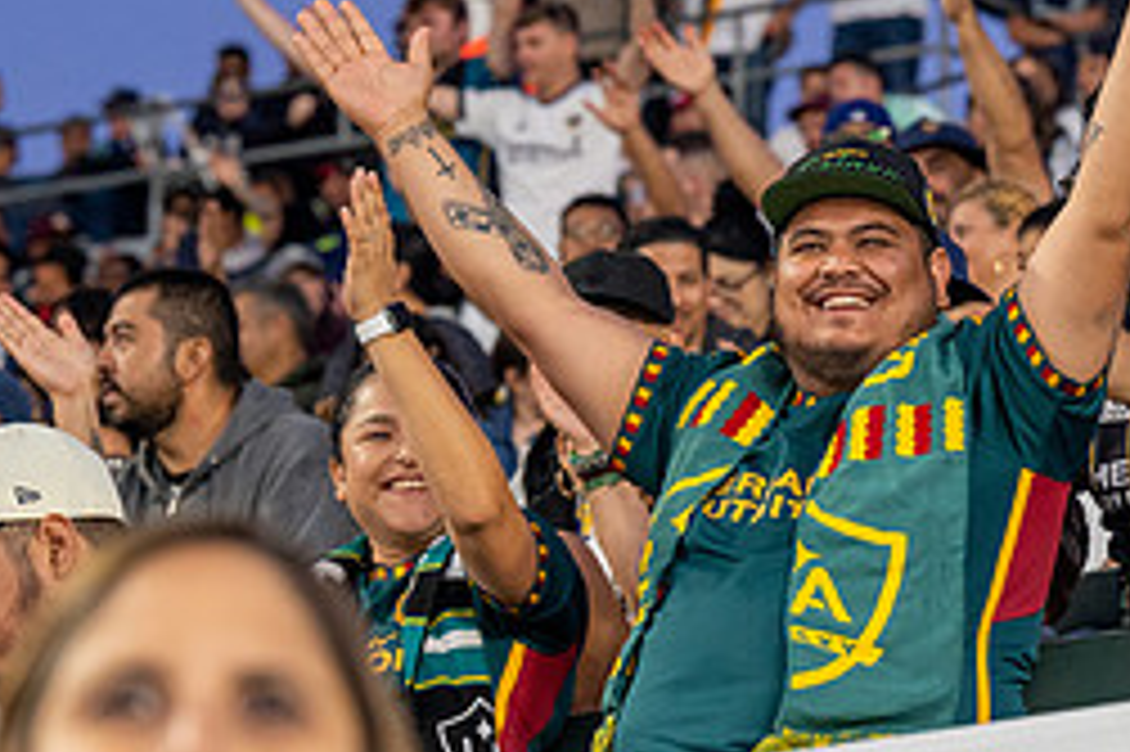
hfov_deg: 10.3
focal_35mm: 199
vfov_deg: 6.9
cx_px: 900
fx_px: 6242
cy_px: 252
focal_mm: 86
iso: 3200
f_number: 4
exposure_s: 1/320
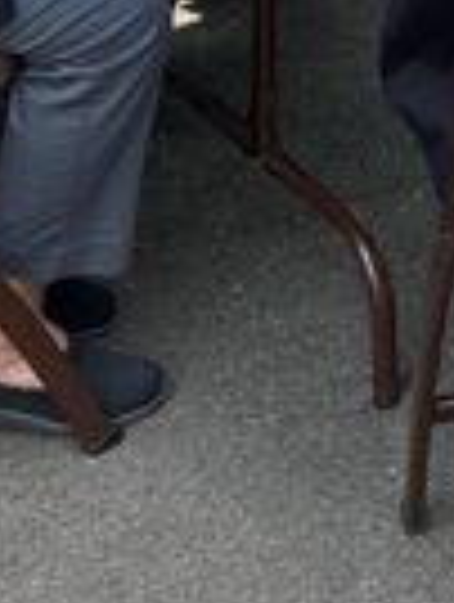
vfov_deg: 14.0
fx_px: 2162
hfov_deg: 11.6
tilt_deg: -9.3
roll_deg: +3.3
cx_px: 607
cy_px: -508
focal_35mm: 124
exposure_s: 1/358
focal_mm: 5.96
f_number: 1.6
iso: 50
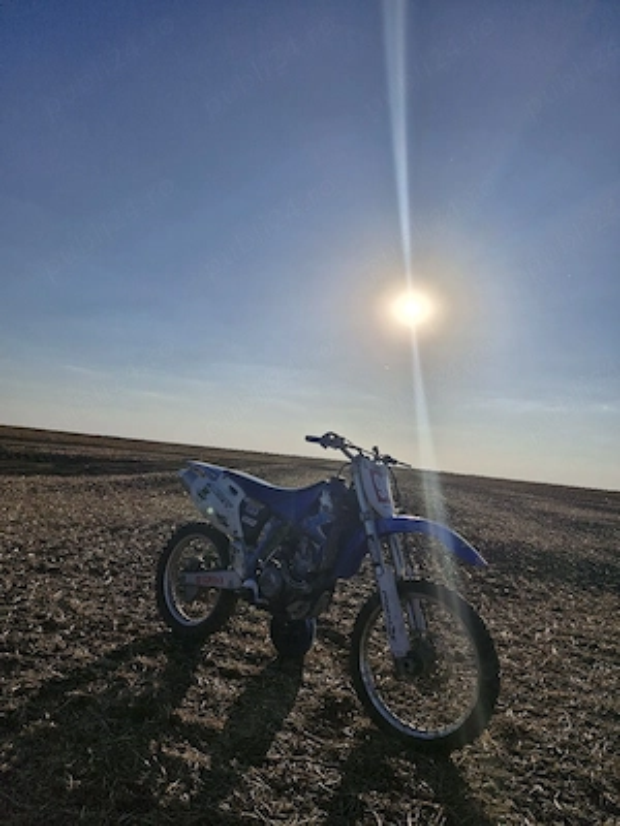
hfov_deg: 58.9
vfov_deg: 73.9
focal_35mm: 23
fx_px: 549
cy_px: 413
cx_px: 310
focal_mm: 5.54
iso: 50
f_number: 1.8
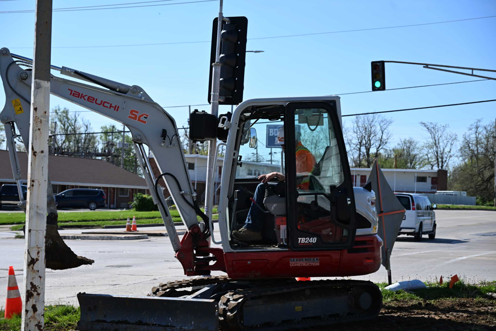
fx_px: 882
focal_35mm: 64
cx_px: 248
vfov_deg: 21.2
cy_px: 166
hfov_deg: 31.4
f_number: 5
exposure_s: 1/400
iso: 64
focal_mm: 64
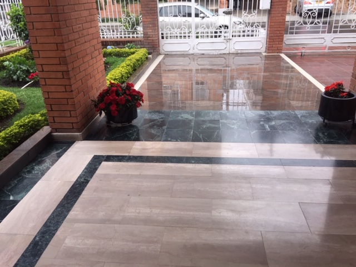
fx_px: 298
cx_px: 178
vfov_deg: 48.2
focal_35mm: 29
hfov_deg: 61.7
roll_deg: +0.8
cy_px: 134
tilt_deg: -24.1
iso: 32
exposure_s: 1/316
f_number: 2.2
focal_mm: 4.15
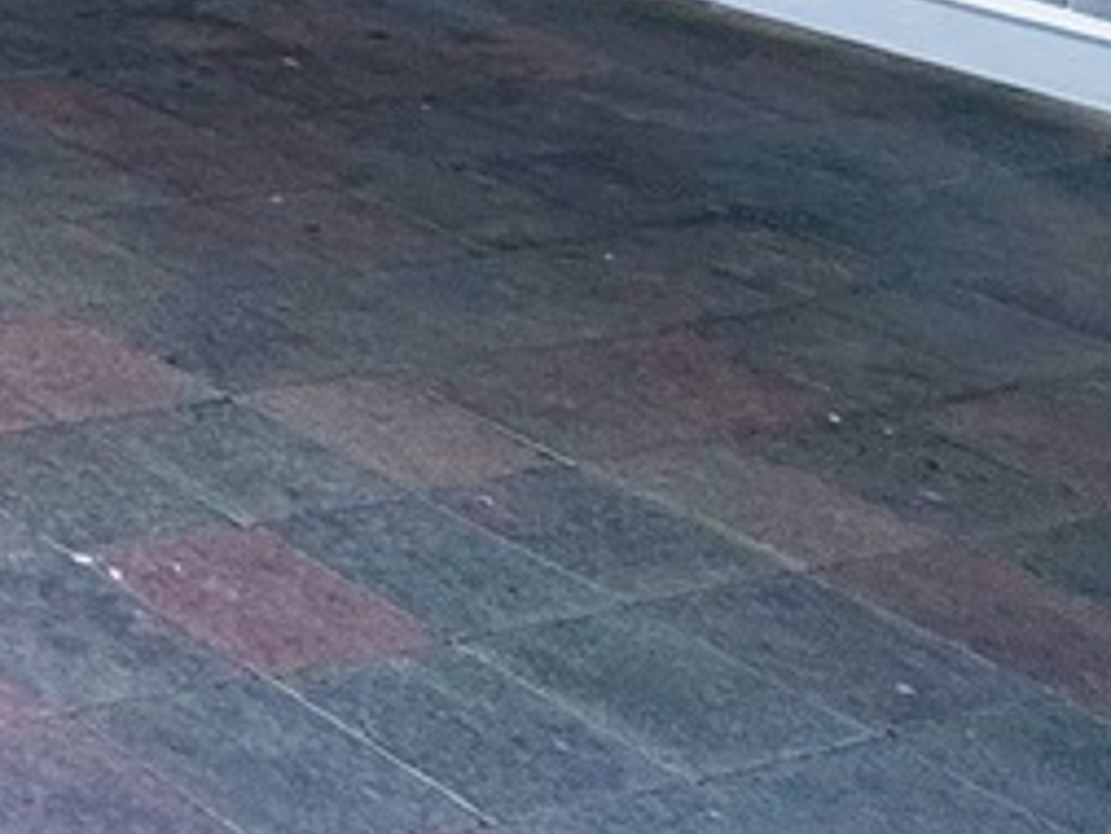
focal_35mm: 83
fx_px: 2665
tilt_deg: -3.0
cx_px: -1440
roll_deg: +1.1
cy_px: -696
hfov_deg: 15.4
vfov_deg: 15.2
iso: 40
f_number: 2.2
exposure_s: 1/133
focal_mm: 2.22
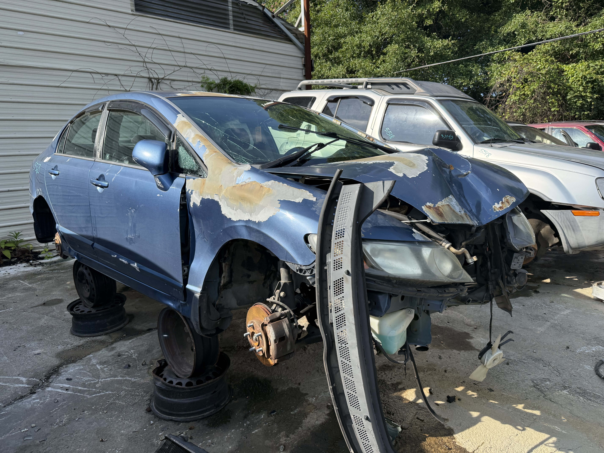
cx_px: 302
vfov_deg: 56.8
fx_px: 419
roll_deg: +5.8
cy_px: 226
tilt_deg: -9.5
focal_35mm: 24
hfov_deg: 71.6
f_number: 1.78
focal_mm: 6.76
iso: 100
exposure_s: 1/2907
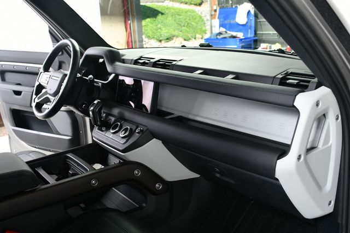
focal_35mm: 36
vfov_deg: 36.8
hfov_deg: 53.2
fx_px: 350
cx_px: 175
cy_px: 116
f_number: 3.8
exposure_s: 1/160
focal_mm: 24
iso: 100
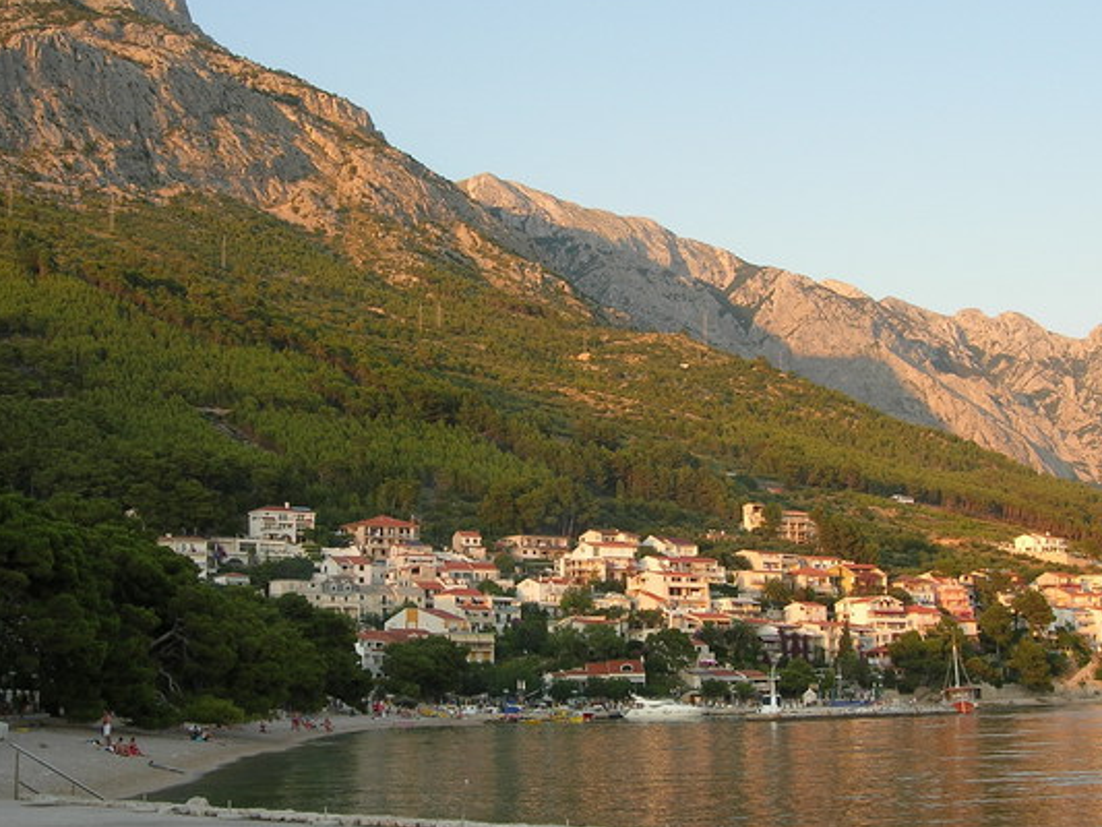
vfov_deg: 25.7
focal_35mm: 57
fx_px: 1815
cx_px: 583
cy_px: 428
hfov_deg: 33.8
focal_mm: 7.8
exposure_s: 1/81.8
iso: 64
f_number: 4.8
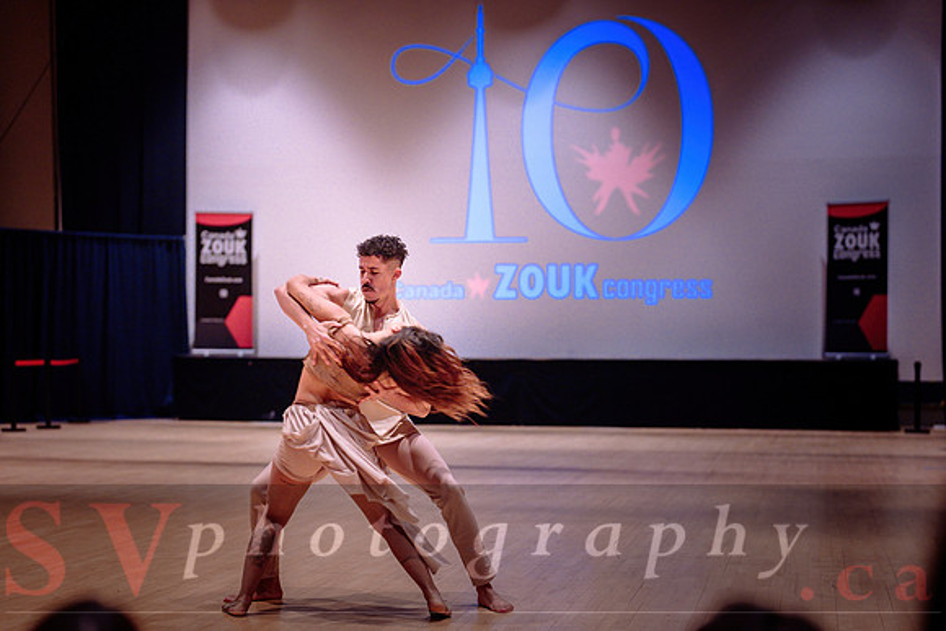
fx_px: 1698
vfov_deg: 21.0
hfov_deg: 31.1
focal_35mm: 65
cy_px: 408
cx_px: 443
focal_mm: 50
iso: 1600
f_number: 1.4
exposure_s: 1/250
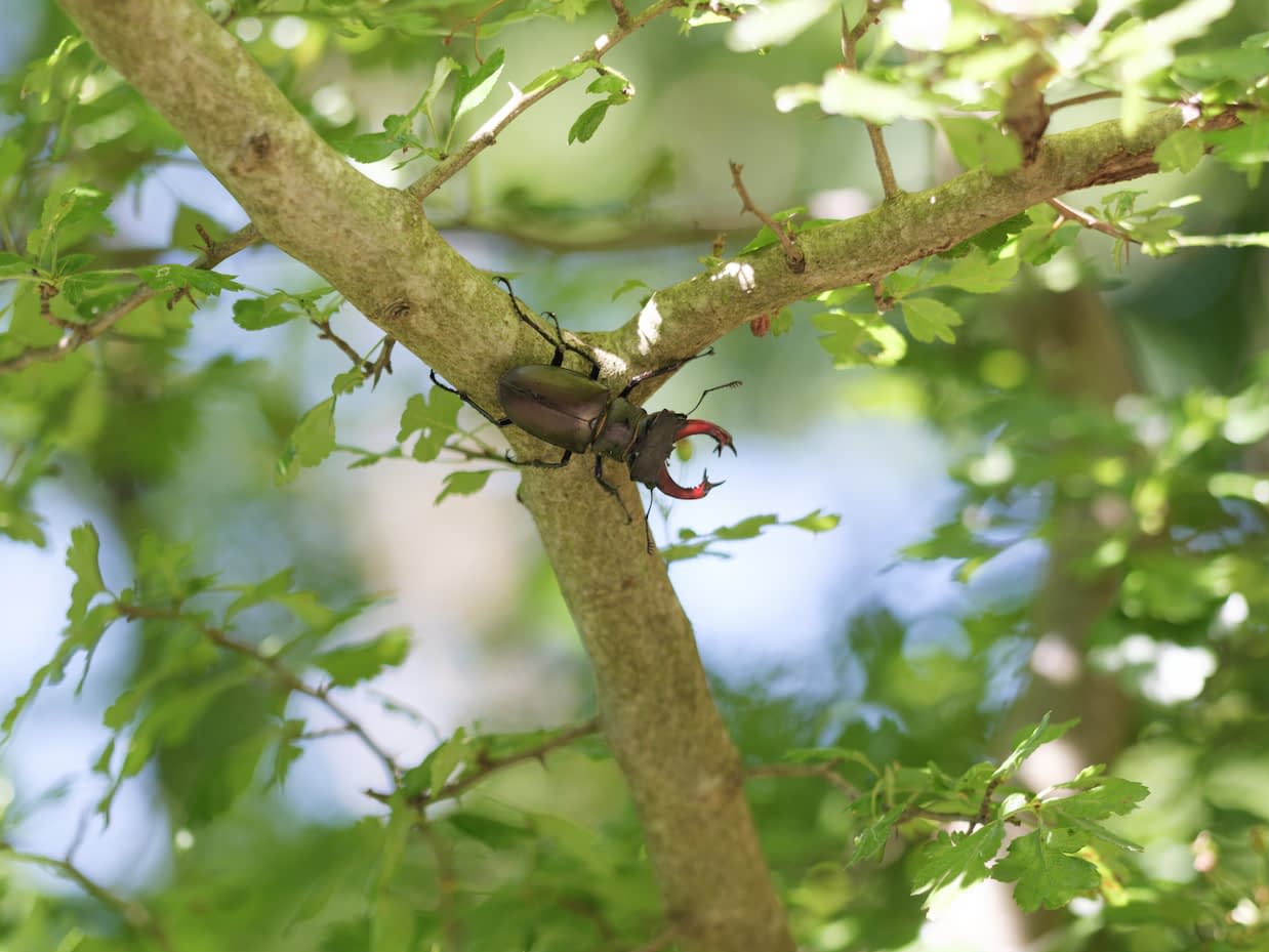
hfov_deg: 12.3
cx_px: 656
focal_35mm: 161
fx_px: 5903
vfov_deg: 9.2
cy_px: 459
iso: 200
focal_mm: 90
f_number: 2
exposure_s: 1/550
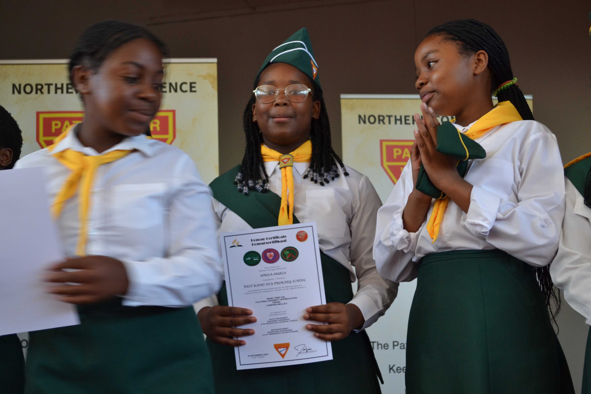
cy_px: 197
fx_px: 985
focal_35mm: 60
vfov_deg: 22.6
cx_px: 296
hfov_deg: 33.4
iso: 640
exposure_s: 1/60
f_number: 5.3
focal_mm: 40
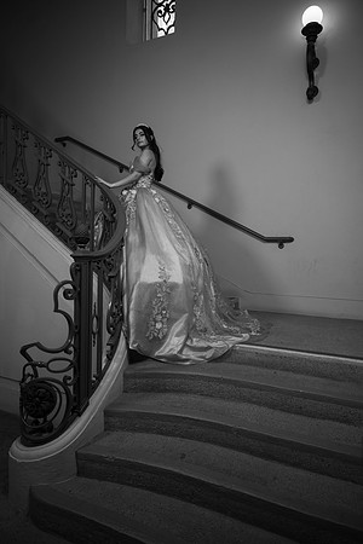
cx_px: 182
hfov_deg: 53.1
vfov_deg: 73.7
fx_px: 363
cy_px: 272
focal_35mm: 24
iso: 80
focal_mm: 24
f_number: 3.2
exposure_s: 1/200
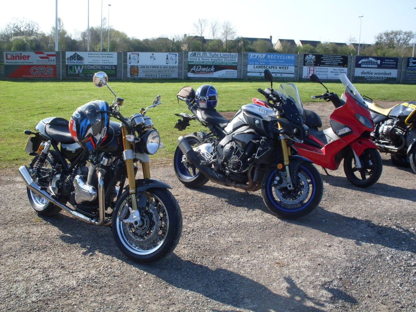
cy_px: 156
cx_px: 208
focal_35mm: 38
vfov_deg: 37.7
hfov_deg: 49.0
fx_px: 457
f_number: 8.4
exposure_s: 1/125
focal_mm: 6.3
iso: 80
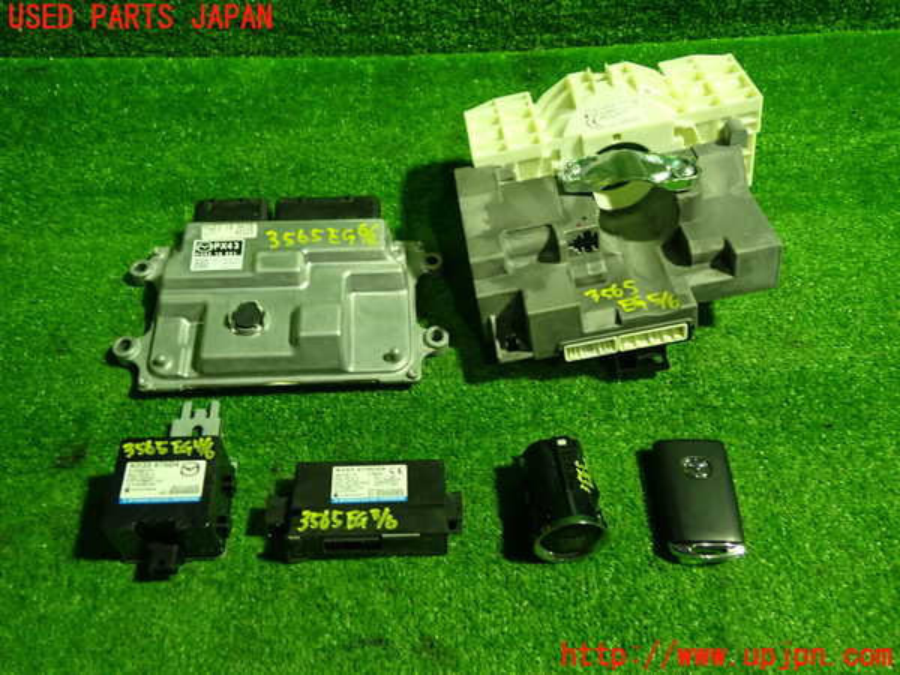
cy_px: 338
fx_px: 780
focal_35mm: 30
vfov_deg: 46.8
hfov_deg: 60.0
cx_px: 450
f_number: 2.3
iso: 250
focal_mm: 5.4
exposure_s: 1/30
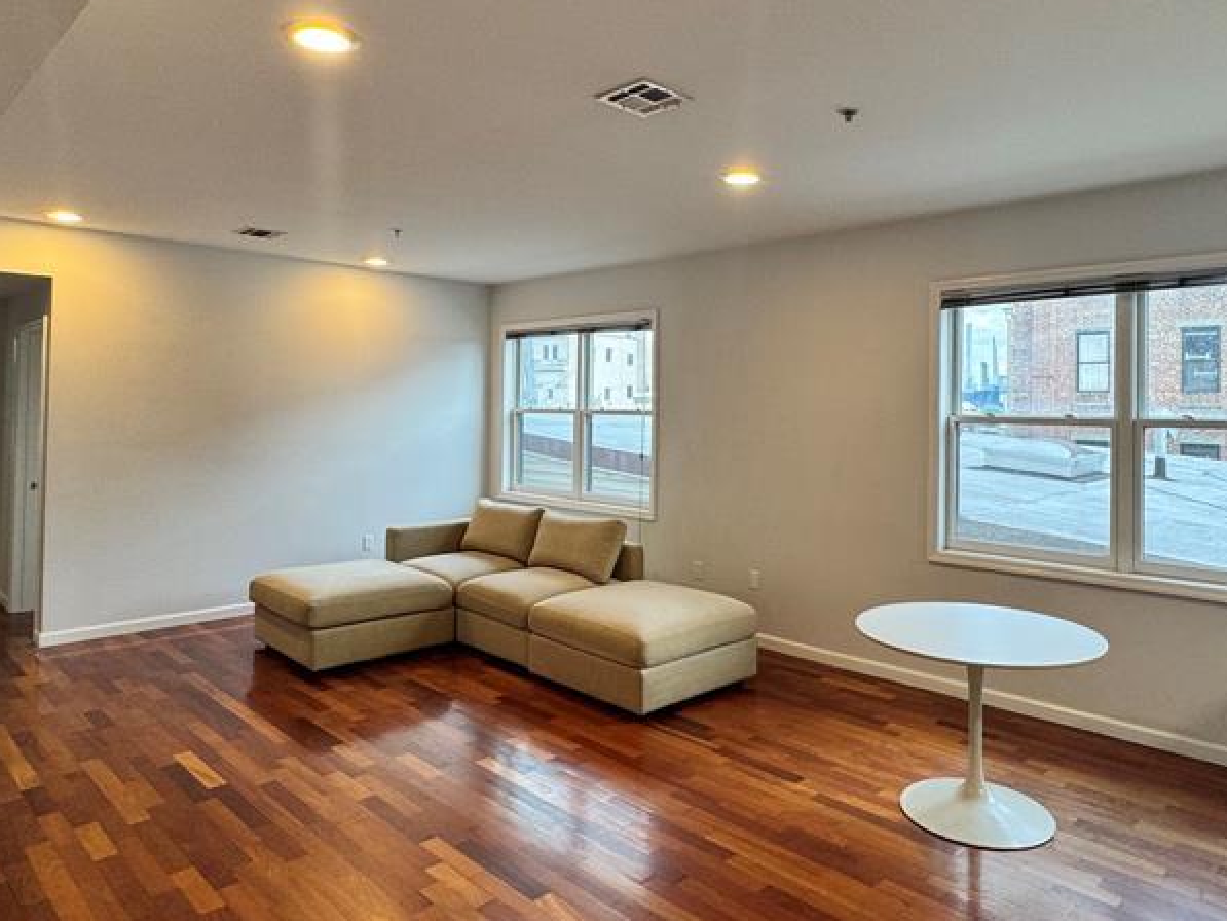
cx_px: 649
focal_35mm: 24
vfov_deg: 56.6
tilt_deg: +1.5
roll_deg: -1.0
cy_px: 395
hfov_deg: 71.5
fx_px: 851
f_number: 2.2
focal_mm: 2.22
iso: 125
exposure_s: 1/120
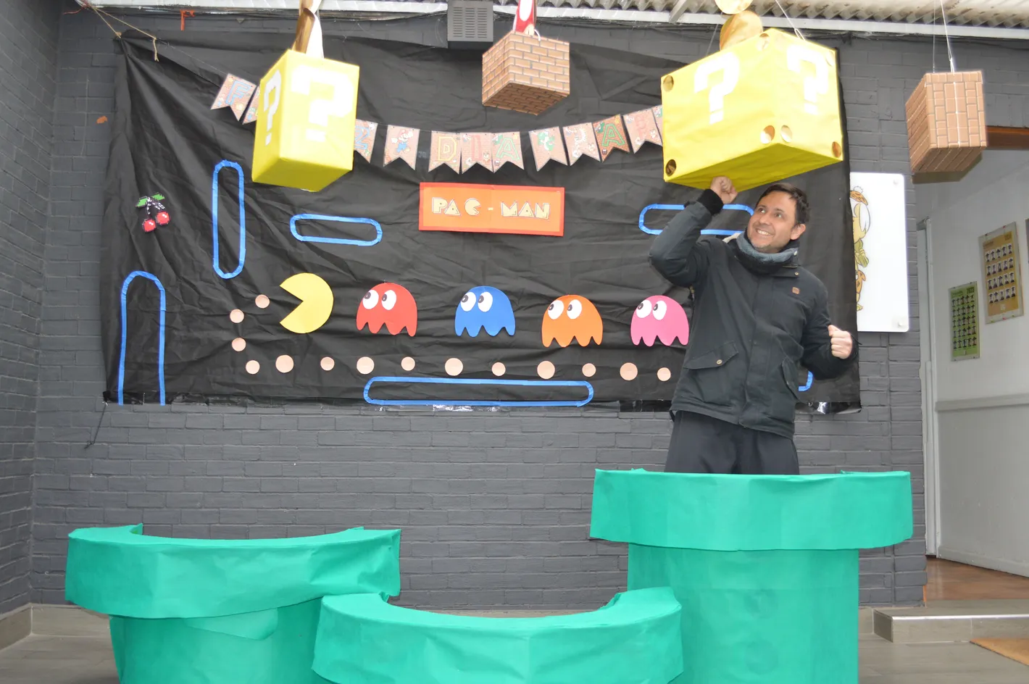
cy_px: 342
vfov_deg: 36.8
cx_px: 514
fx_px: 1028
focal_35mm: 36
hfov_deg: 53.2
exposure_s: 1/100
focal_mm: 24
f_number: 4
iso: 400
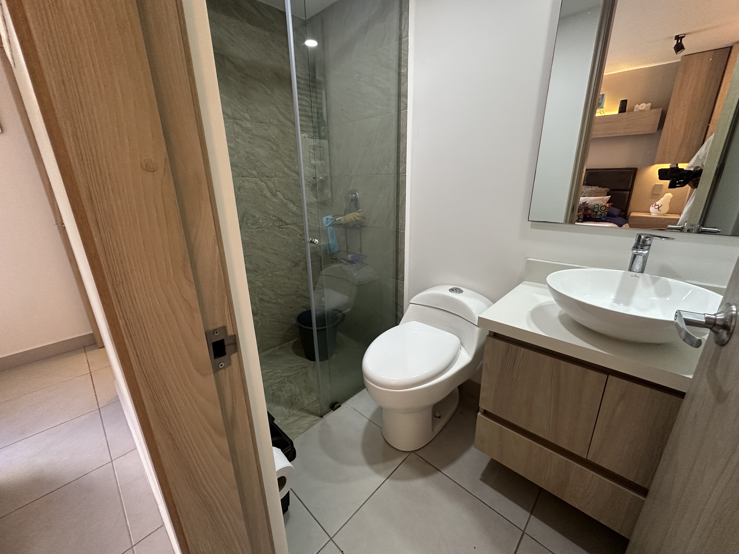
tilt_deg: -18.1
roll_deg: +0.8
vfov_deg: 85.7
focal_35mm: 14
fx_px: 299
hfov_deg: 102.1
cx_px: 370
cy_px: 277
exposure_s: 1/60
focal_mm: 2.22
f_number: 2.2
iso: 250
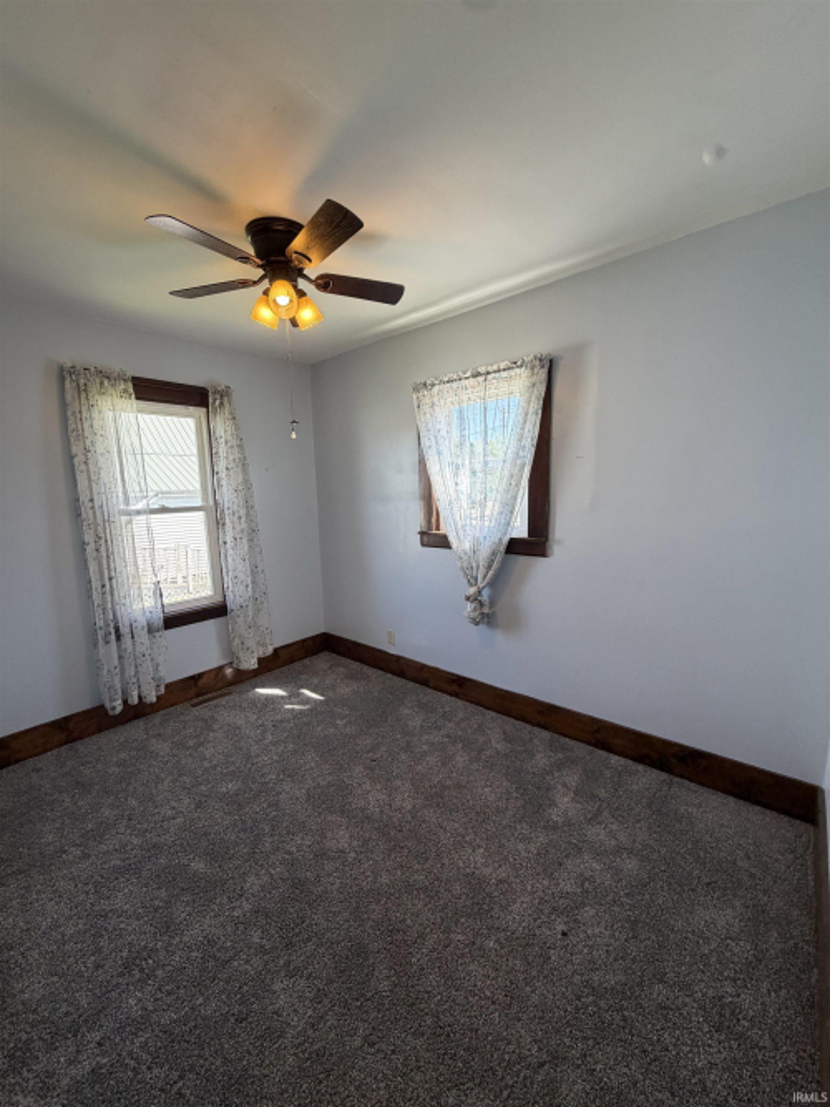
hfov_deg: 85.7
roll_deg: +2.1
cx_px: 415
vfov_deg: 102.1
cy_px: 554
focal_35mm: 14
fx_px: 448
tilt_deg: -8.0
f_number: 2.2
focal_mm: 2.22
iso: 200
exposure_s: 1/120
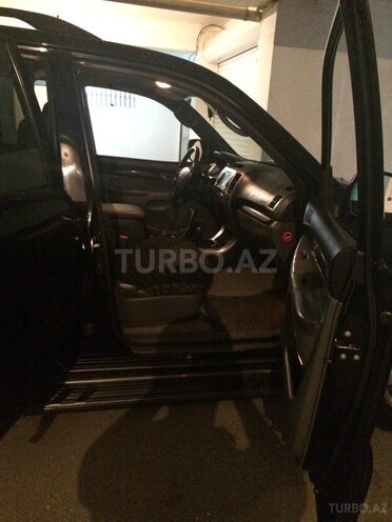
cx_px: 196
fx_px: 438
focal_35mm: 29
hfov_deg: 48.2
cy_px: 261
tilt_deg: -17.0
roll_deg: -1.7
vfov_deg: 61.7
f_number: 2.2
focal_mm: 4.15
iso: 2000
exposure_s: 1/17
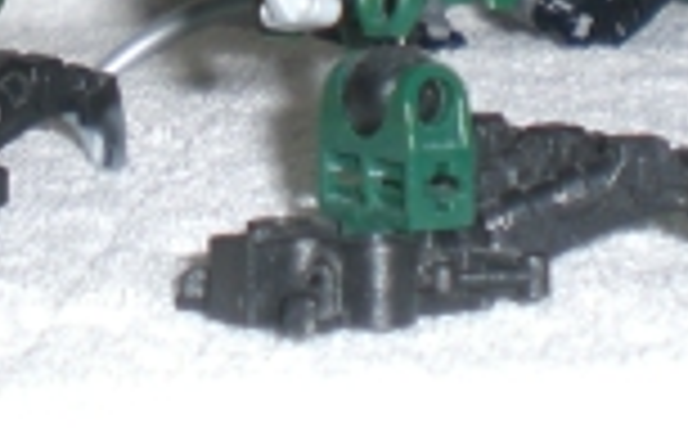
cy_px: -482
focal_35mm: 169
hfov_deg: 12.4
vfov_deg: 7.4
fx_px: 3163
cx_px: 355
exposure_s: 1/60
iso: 100
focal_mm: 6.3
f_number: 3.1
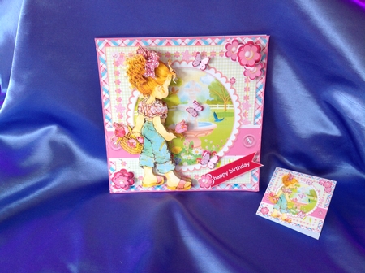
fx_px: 368
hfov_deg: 52.7
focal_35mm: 35
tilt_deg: -41.9
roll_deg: +0.5
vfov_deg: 40.6
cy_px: 136
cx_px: 182
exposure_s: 1/15
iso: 80
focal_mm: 4.28
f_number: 2.4
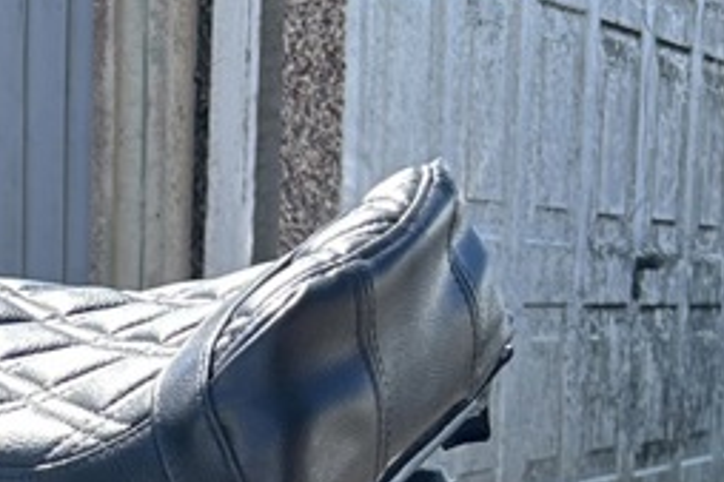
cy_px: 793
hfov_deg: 14.6
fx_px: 2572
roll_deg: +1.7
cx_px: -459
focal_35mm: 128
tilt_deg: -10.0
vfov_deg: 10.2
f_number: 1.5
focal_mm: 5.7
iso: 50
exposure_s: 1/909
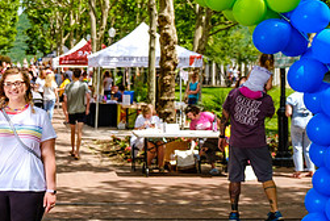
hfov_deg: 21.3
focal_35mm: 93
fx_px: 853
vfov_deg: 14.7
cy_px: 108
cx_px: 19
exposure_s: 1/3200
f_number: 2.8
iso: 400
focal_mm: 25.7
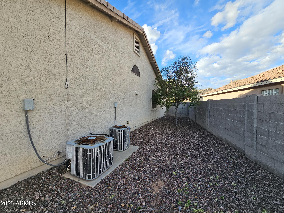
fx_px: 107
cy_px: 106
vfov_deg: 89.9
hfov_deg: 106.2
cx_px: 142
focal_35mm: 13
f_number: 2.2
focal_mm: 2.2
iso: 50
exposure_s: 1/912
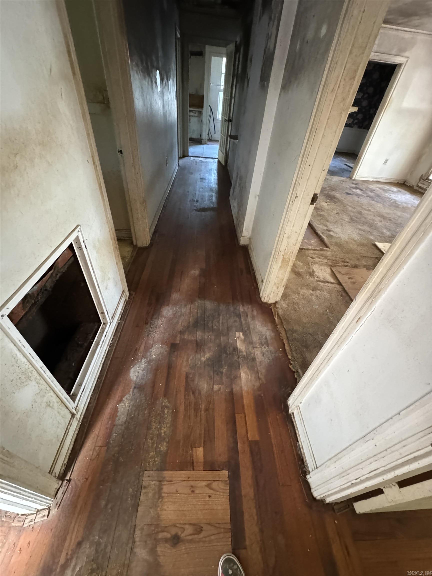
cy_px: 288
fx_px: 233
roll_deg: -5.4
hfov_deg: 85.7
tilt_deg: -40.4
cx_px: 216
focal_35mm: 14
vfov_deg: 102.1
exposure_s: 1/40
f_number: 2.2
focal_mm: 2.22
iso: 1600
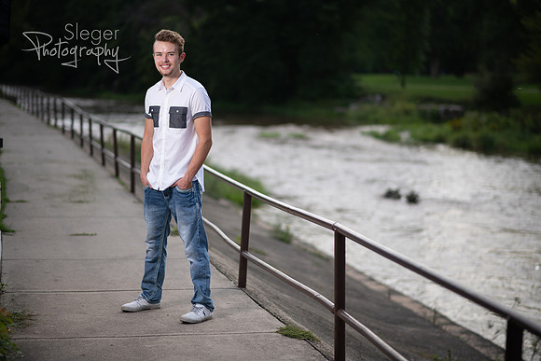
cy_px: 180
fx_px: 1278
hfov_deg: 23.9
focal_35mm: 85
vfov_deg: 16.1
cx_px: 270
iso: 100
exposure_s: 1/1600
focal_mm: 85
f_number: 1.8
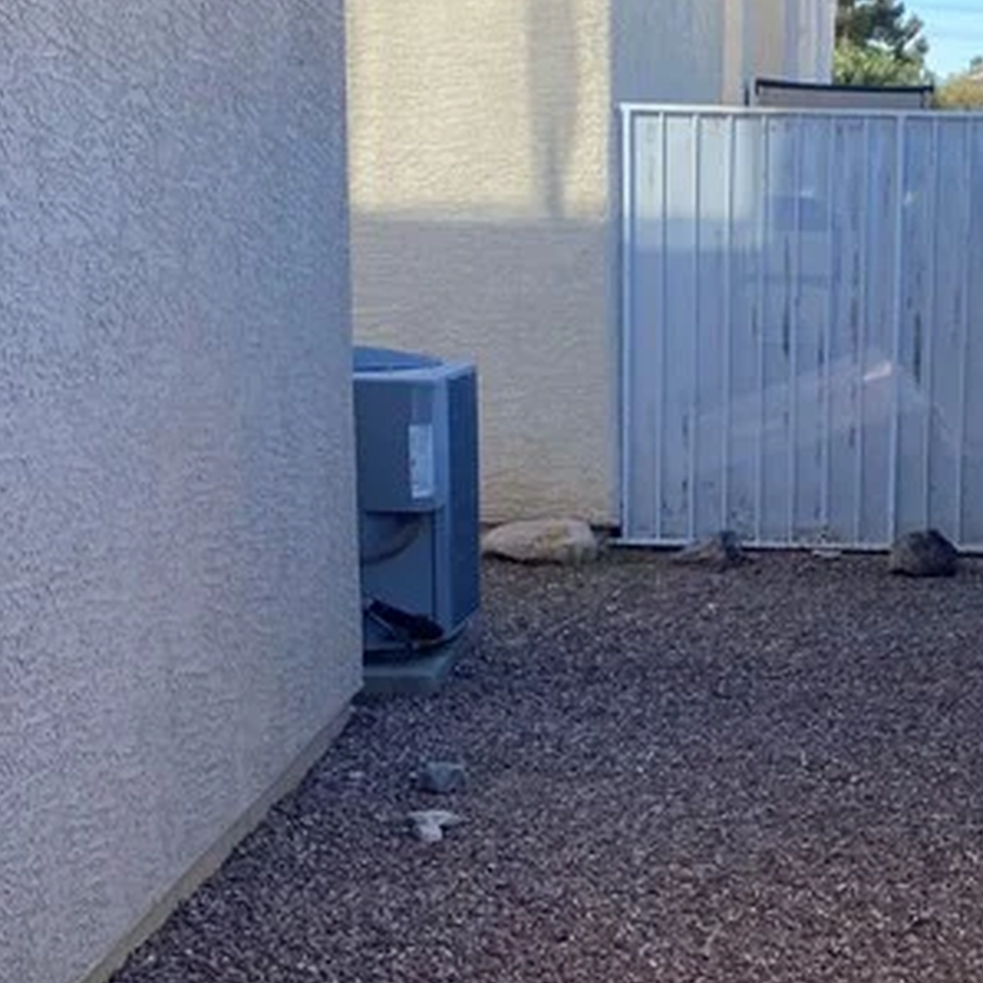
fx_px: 2538
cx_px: 815
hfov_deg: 21.6
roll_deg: -1.9
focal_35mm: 79
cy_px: 666
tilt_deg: -7.9
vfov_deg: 21.8
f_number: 1.8
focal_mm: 4.25
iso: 32
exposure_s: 1/1701
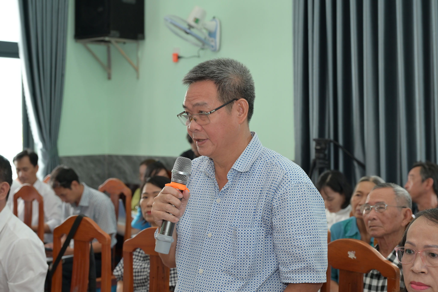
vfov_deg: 22.2
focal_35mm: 61
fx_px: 742
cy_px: 146
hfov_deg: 32.9
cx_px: 219
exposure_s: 1/160
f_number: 5.6
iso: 800
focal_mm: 61
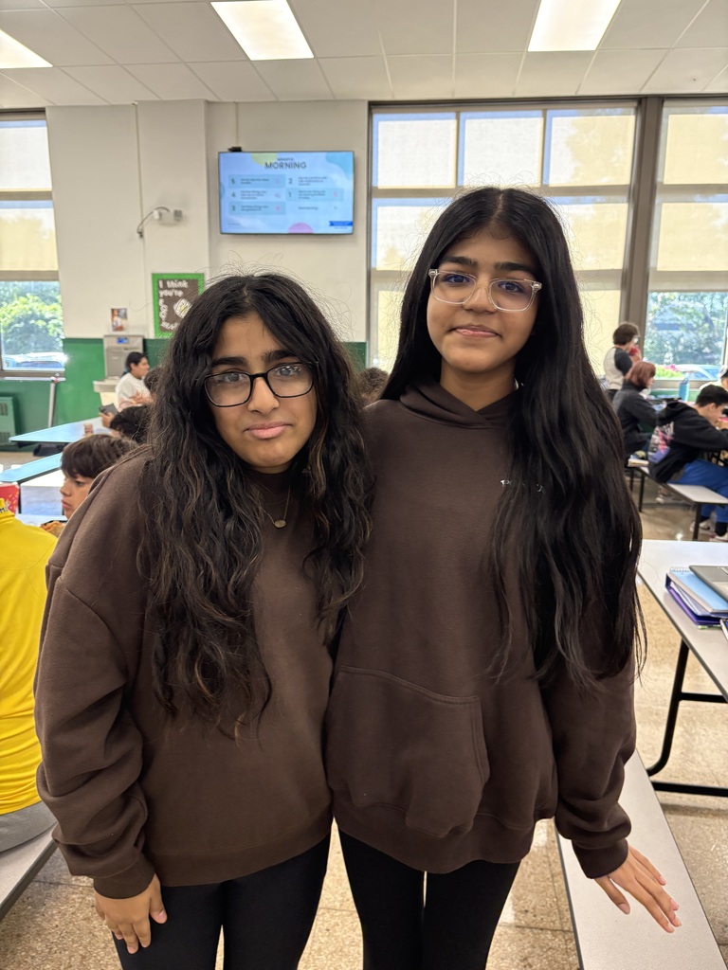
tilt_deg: -11.4
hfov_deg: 53.1
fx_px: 729
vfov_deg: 67.3
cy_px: 485
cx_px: 364
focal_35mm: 26
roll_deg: -0.7
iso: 250
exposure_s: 1/100
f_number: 1.6
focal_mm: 5.96
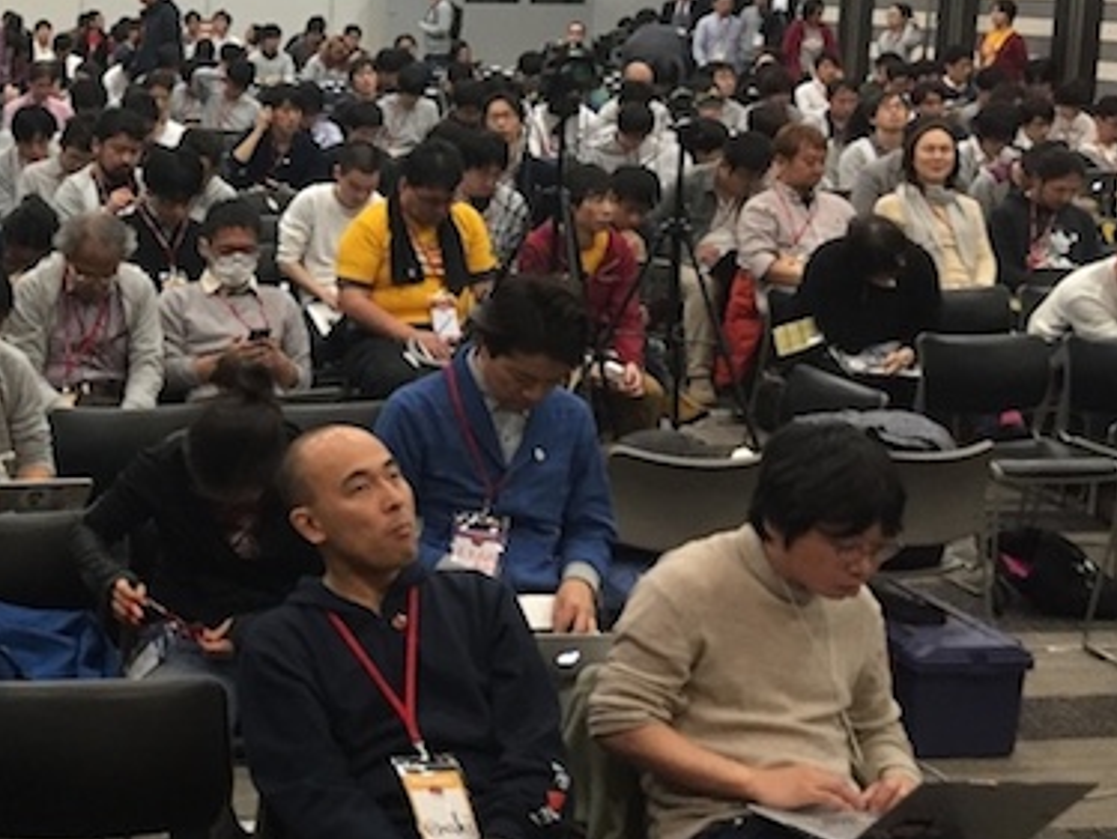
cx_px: -30
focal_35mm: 62
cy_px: 215
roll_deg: -3.3
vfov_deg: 23.4
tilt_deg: -8.0
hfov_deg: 29.0
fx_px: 2002
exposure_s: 1/30
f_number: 2.2
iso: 125
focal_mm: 4.15
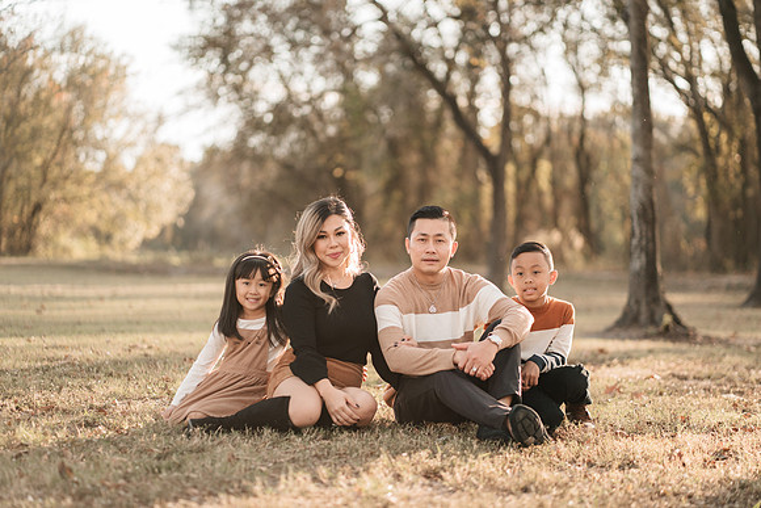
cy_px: 254
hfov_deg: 23.9
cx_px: 380
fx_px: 1797
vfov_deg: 16.1
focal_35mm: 85
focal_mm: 85
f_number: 1.8
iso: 125
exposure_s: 1/500
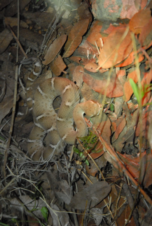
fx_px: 710
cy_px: 113
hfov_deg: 12.2
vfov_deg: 18.2
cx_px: 76
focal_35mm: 112
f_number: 5.6
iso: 1600
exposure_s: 1/40
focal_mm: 75
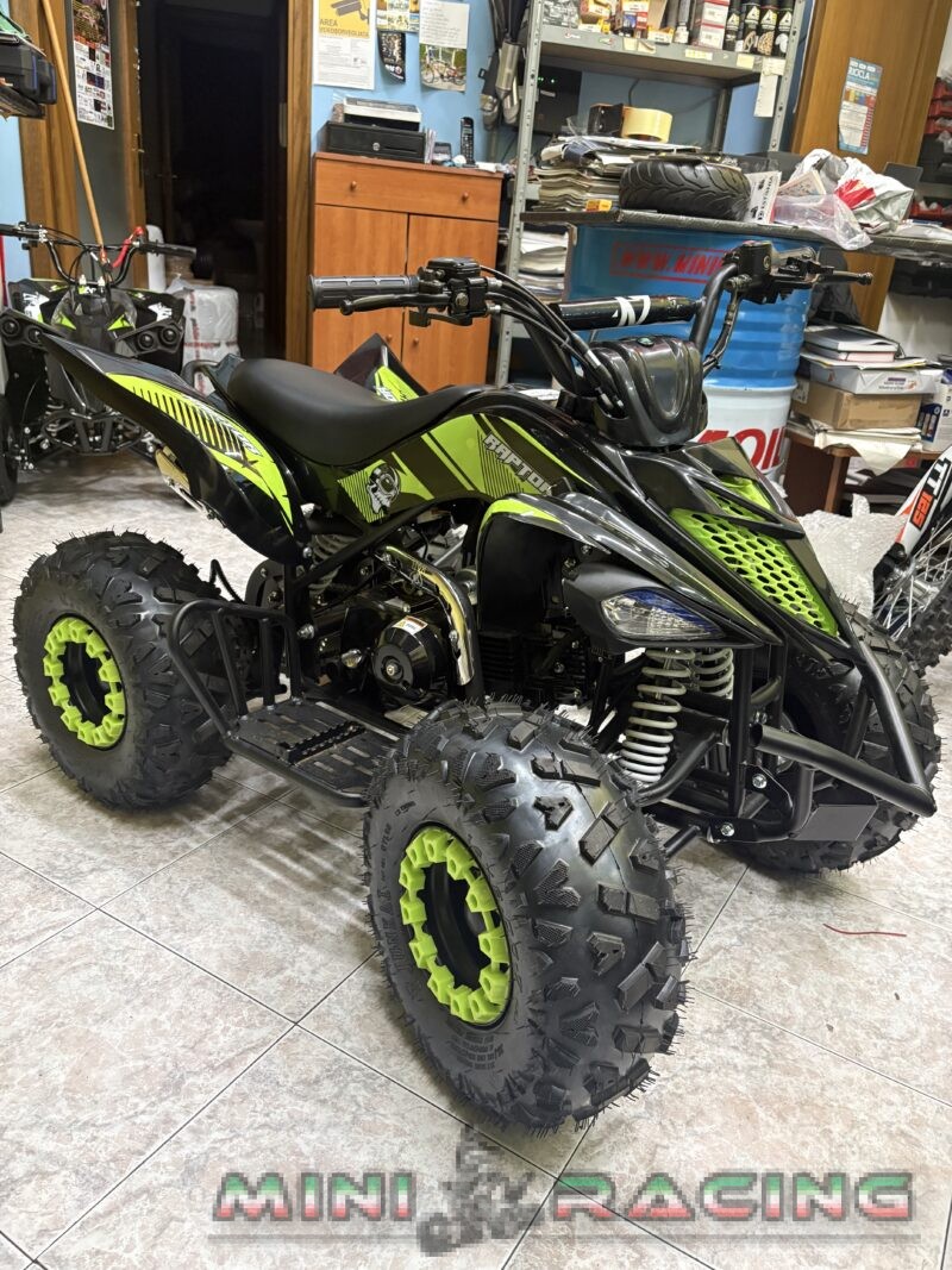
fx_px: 954
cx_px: 476
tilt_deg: -21.2
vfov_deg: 67.3
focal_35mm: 26
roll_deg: -3.9
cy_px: 635
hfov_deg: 53.1
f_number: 1.6
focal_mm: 5.96
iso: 500
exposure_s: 1/50
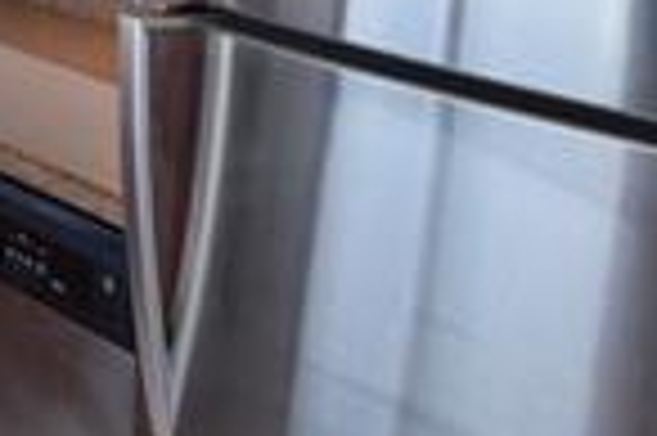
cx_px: -302
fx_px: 1914
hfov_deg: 17.6
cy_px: -211
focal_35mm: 105
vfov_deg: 12.4
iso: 400
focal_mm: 16
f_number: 7.1
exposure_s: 1/160
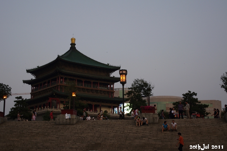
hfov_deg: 35.1
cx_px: 114
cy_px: 76
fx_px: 359
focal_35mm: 57
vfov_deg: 23.8
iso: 400
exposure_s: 1/400
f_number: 5
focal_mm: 37.5
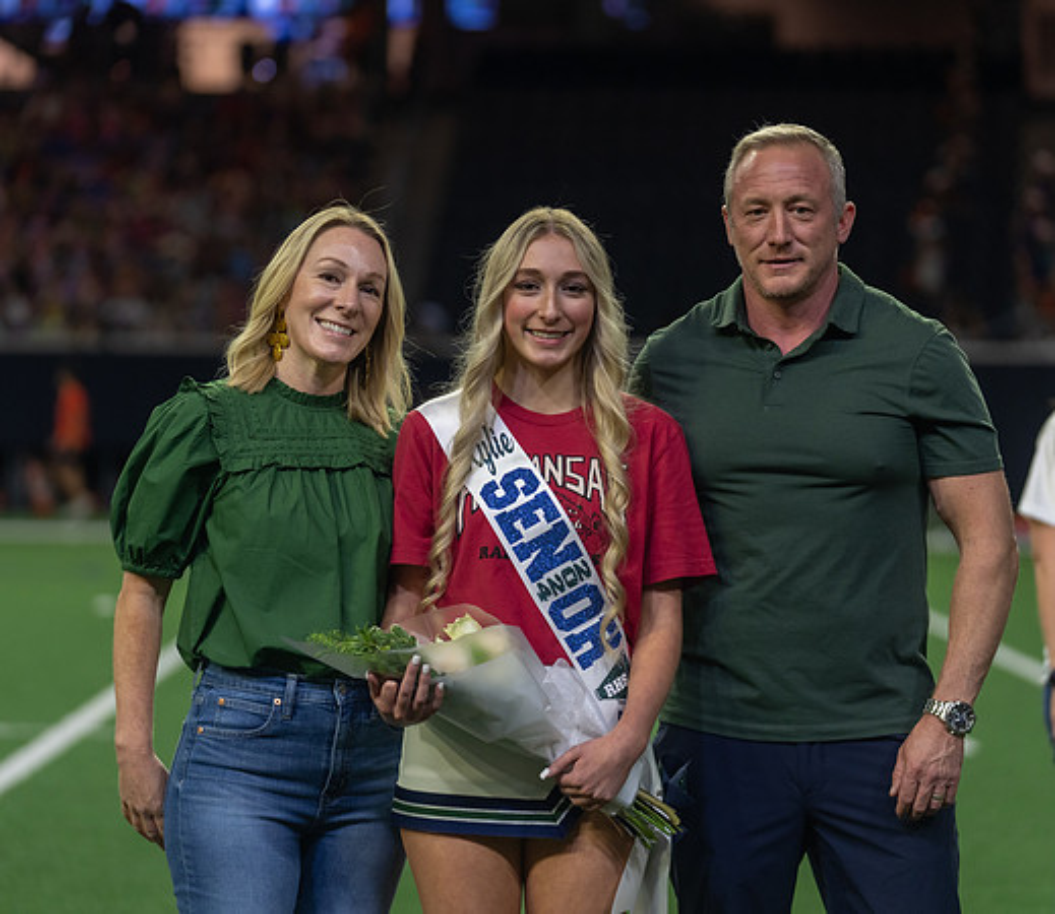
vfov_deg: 11.4
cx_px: 537
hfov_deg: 13.1
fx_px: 4602
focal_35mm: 143
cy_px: 450
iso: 1000
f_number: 2.8
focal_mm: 119
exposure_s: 1/320
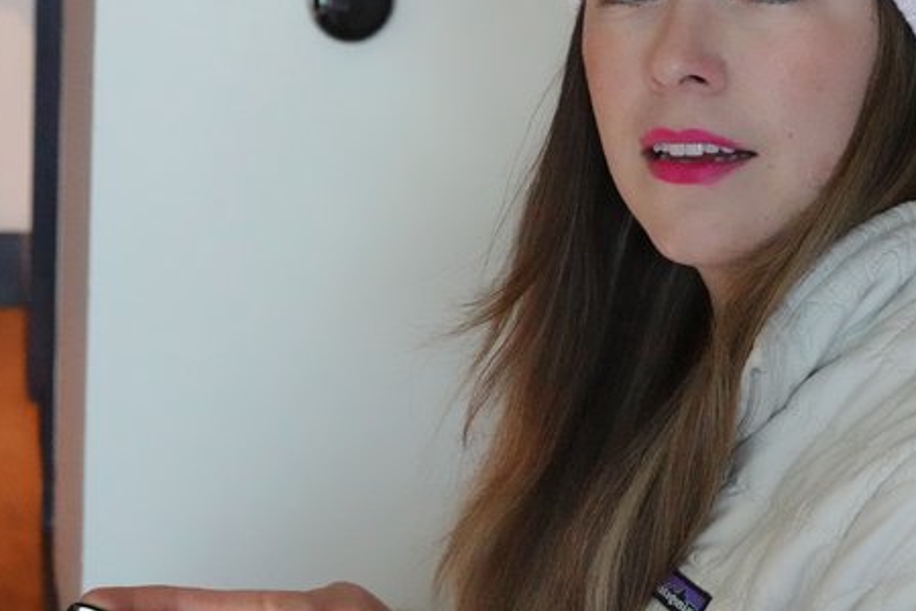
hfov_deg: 17.3
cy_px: 295
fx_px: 3002
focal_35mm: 118
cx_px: 507
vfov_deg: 11.6
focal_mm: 30.26
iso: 6400
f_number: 4
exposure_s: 1/250
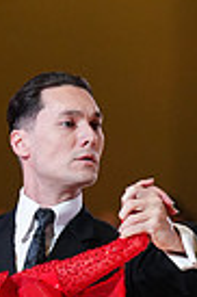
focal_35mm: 565
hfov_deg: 2.4
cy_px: 486
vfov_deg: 3.6
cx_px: -42
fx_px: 4649
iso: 2000
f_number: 2.8
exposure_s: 1/400
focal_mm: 133
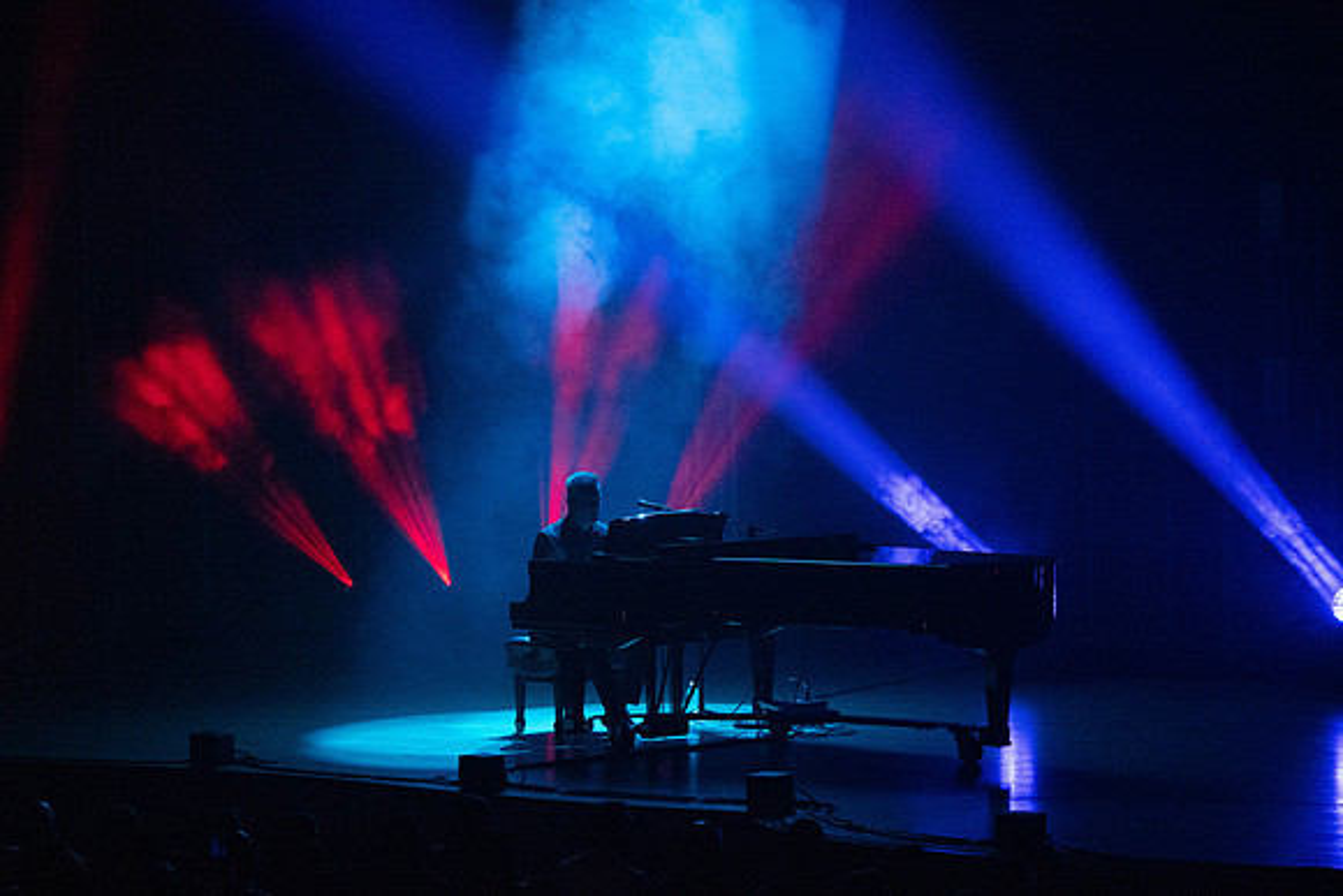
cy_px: 448
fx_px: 6194
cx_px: 672
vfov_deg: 8.3
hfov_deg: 12.4
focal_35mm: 166
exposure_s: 1/320
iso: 16000
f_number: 10
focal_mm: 166
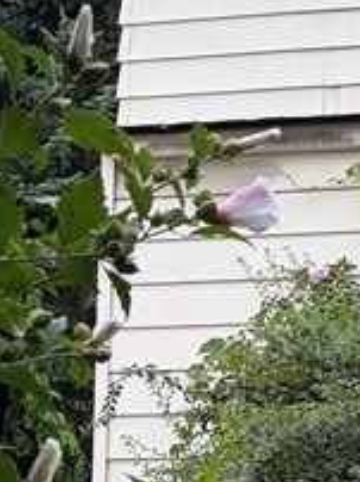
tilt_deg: +4.9
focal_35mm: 132
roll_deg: +0.9
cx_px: 799
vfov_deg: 14.9
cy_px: 396
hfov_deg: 10.1
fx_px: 1834
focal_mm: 5.96
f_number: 1.6
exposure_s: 1/623
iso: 50
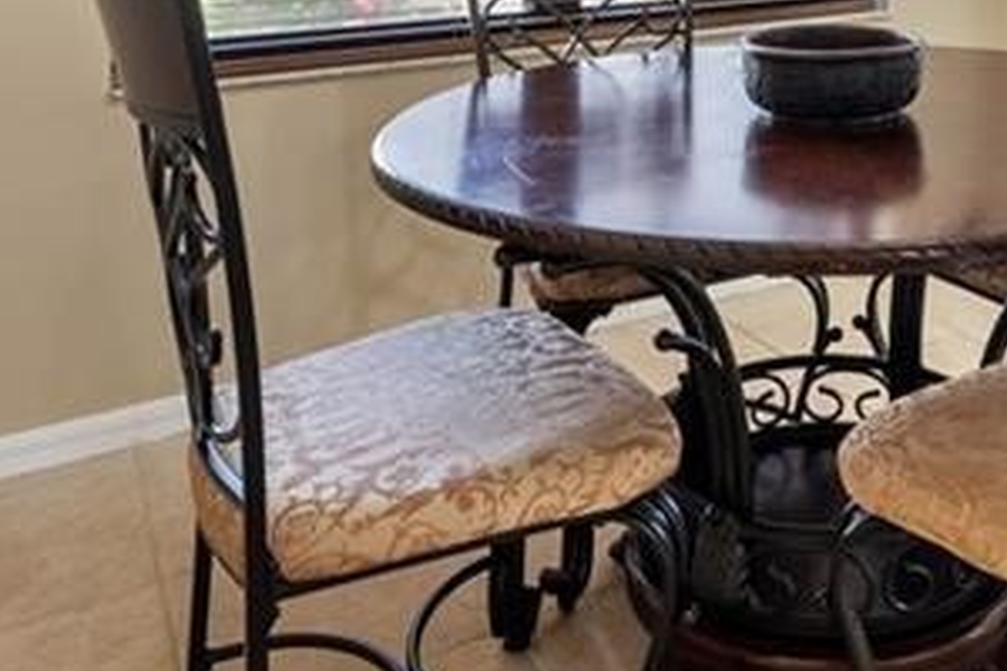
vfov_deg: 28.2
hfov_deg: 45.1
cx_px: 799
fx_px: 1147
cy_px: -149
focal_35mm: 41
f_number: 9
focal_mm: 12
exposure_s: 1/1.67
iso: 200
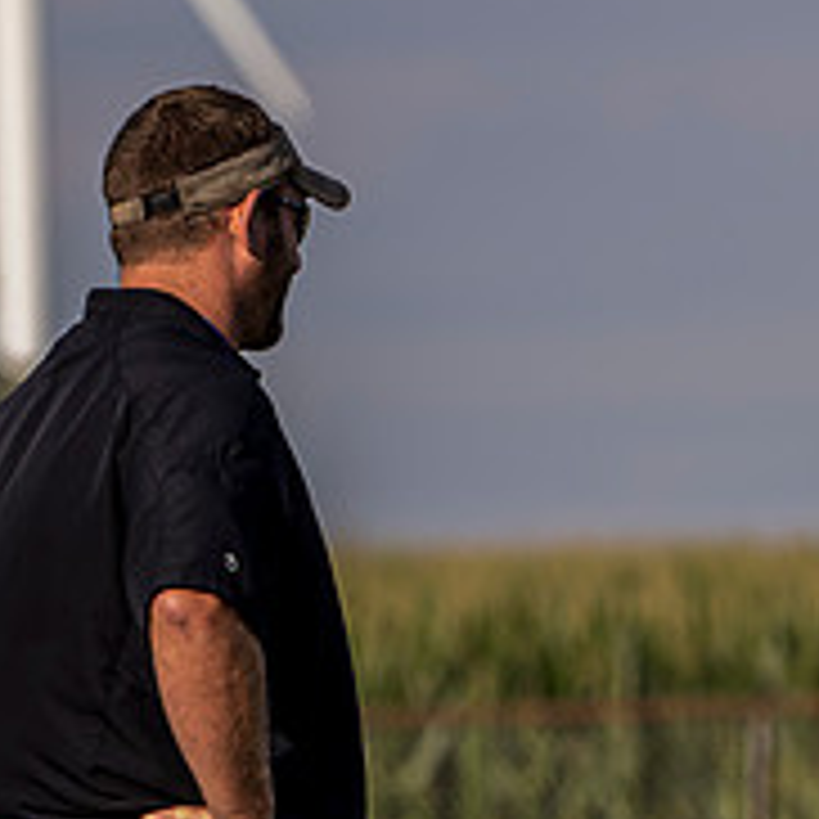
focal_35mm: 1127
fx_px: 30167
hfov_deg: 1.6
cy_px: 677
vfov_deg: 1.6
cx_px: 1008
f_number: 4
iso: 160
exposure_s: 1/1000
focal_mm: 200
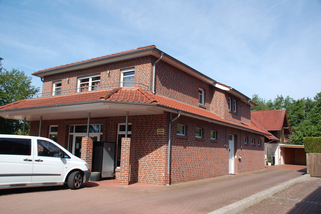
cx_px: 160
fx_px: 281
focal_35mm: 32
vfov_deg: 41.6
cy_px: 107
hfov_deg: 59.5
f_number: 9
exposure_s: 1/320
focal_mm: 21
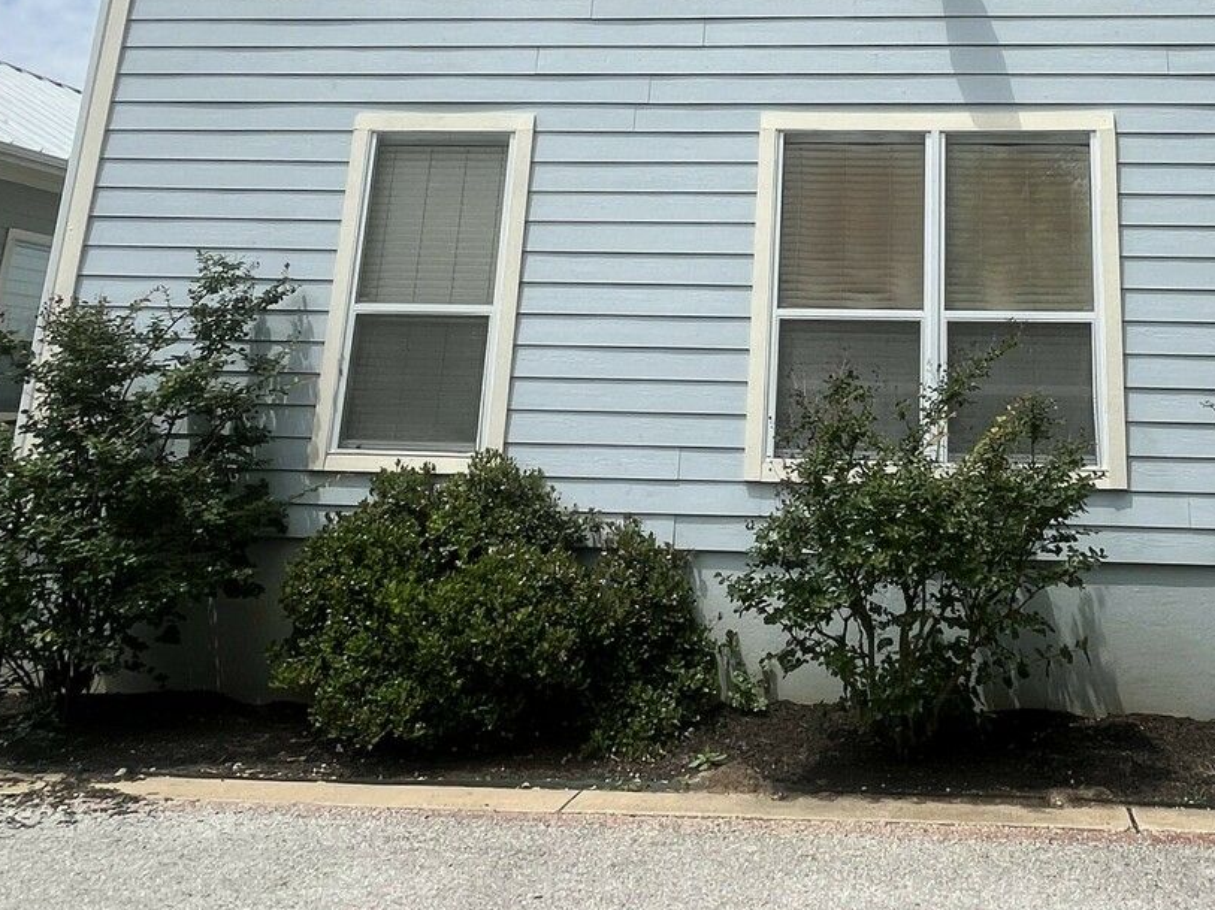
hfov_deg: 54.8
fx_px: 1123
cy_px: 60
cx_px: 876
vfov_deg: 40.2
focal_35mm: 32
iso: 32
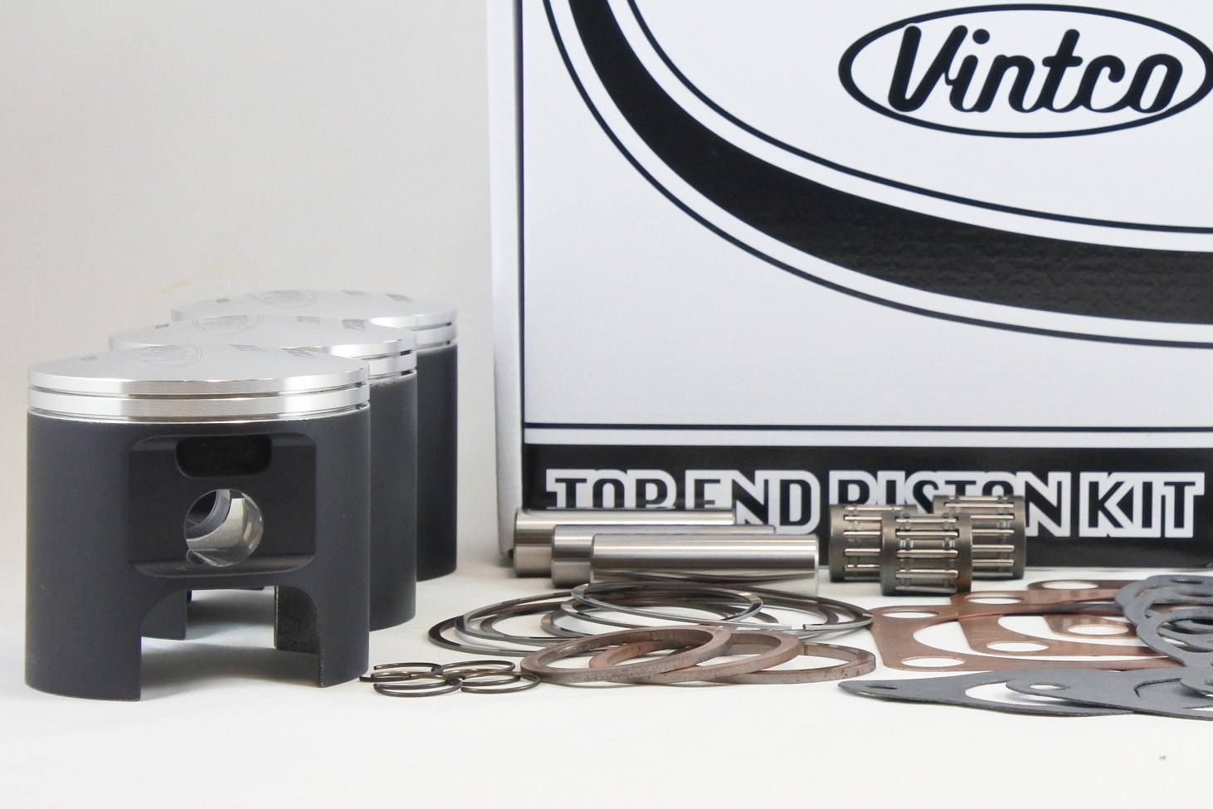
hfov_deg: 20.3
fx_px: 3370
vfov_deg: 13.7
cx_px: 822
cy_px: 369
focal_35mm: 100
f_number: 5.3
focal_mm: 26.8
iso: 800
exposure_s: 1/100
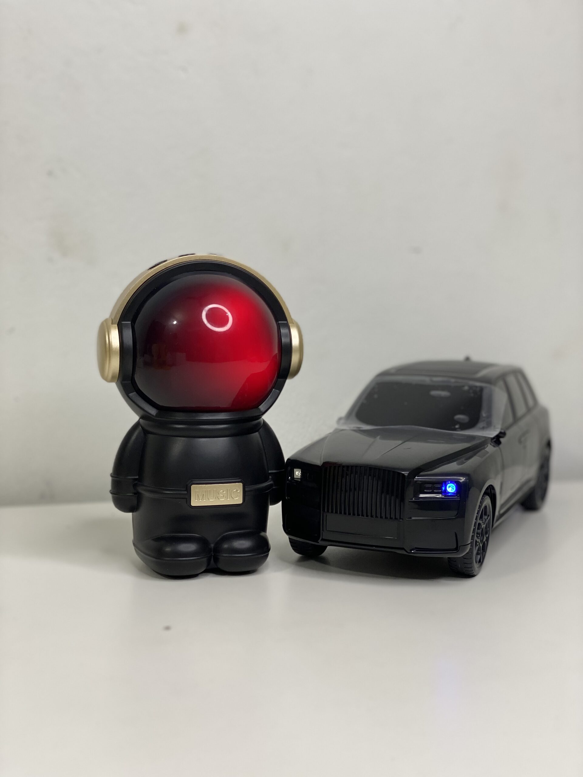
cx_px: 292
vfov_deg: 36.8
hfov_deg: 28.0
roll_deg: -0.9
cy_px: 388
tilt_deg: -4.3
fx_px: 1168
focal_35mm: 52
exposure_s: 1/100
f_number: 2
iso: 64
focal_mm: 6
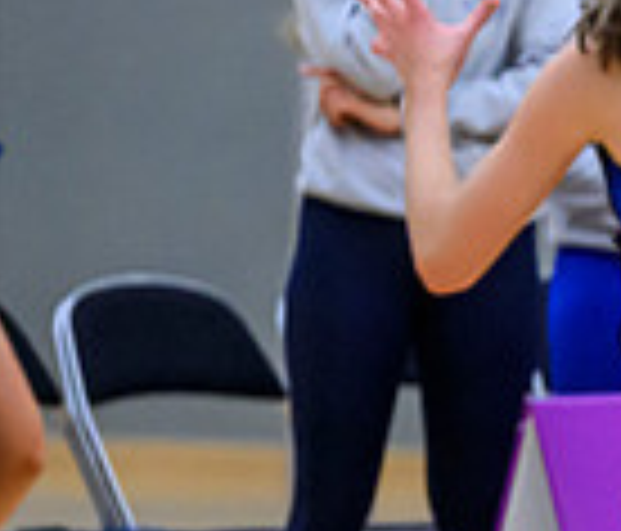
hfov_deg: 2.0
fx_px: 17693
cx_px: 1271
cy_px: 471
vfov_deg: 1.7
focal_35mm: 937
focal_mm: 200
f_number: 2.8
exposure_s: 1/1000
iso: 6400
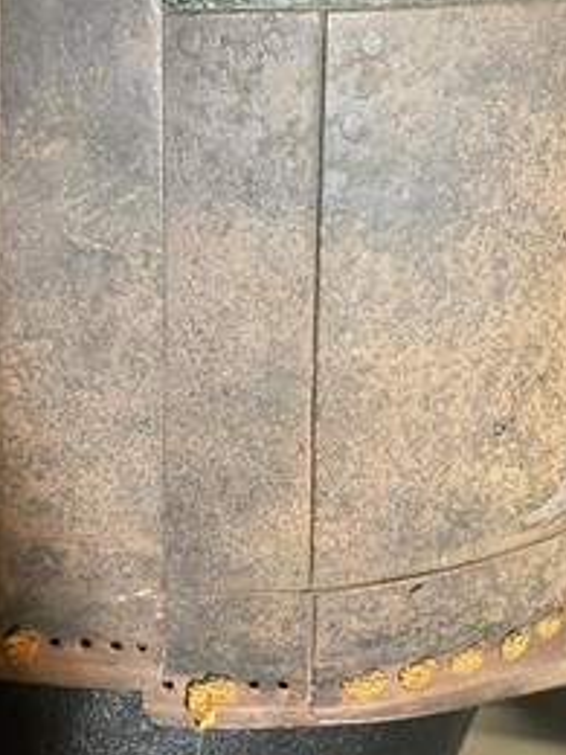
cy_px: 229
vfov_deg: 43.0
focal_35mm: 43
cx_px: 221
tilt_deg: -5.1
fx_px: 937
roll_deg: -3.5
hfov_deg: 33.5
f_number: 1.8
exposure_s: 1/50
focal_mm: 3.99
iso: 250
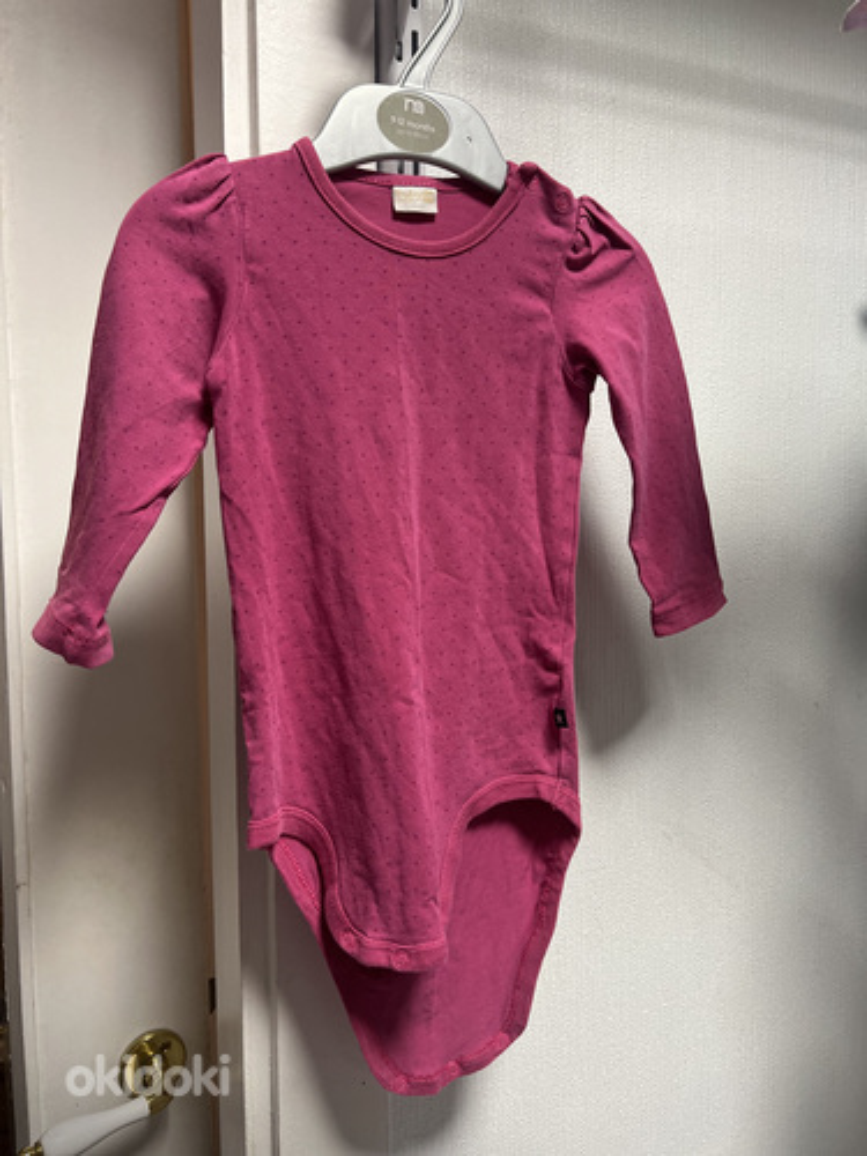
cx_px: 434
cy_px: 578
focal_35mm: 26
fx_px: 868
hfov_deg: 53.1
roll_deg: +0.9
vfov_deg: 67.3
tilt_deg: -4.1
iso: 125
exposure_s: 1/100
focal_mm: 5.7
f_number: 1.5
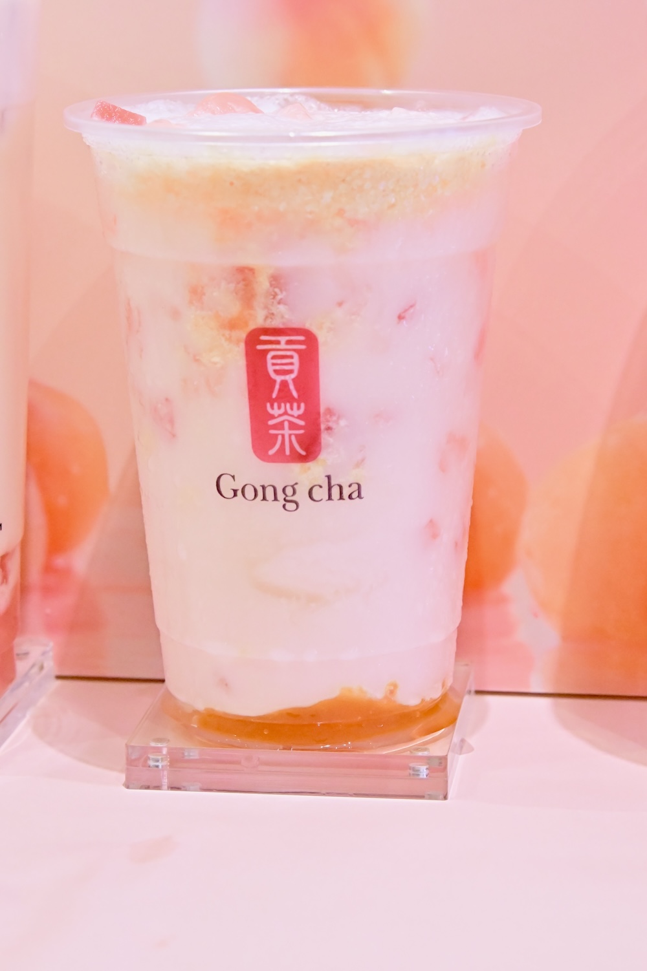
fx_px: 2428
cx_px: 324
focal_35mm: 90
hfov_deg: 15.2
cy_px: 486
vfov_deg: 22.6
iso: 4000
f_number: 7.1
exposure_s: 1/160
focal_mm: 60
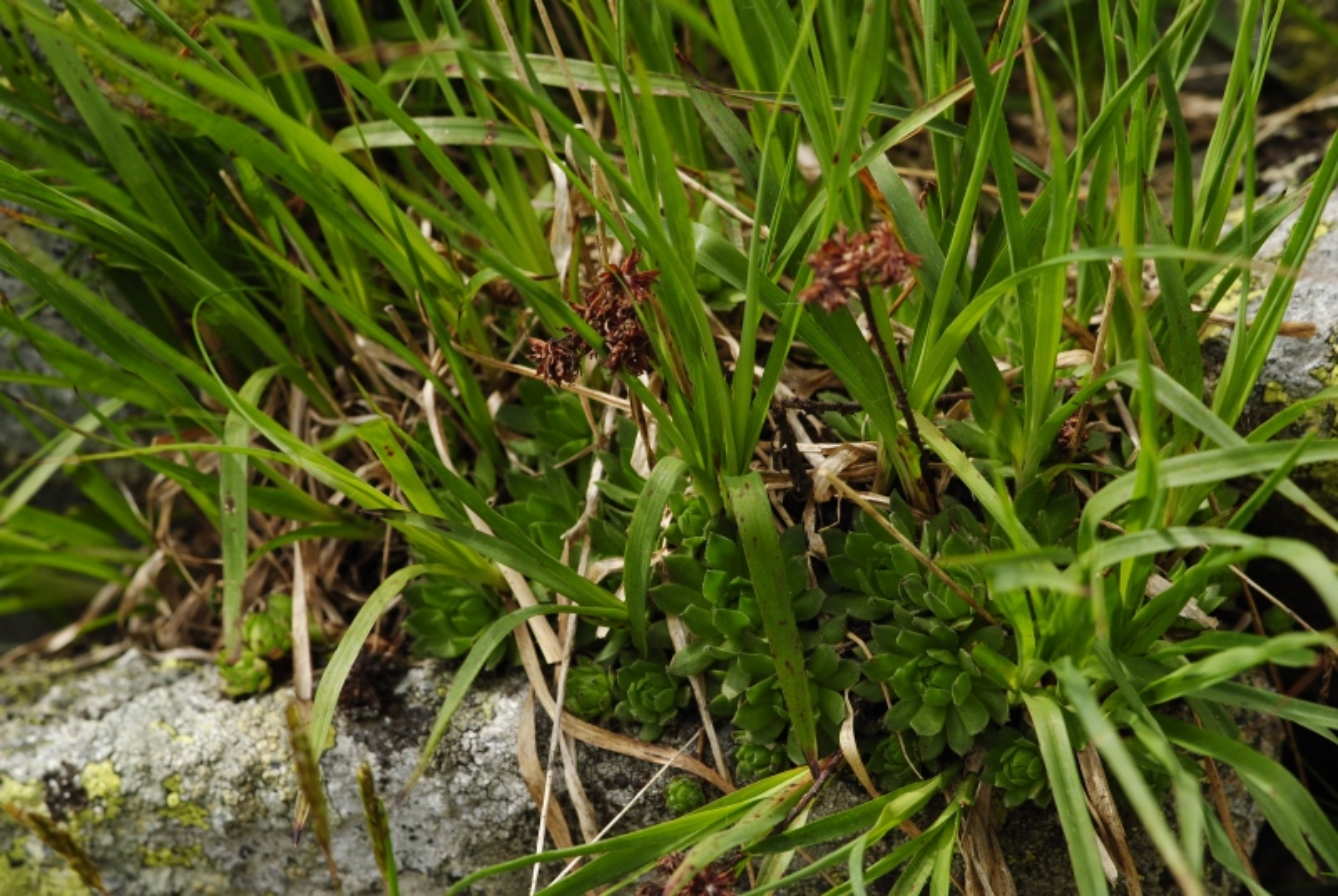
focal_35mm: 128
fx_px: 4746
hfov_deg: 16.0
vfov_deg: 10.8
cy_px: 448
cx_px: 669
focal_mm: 85
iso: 100
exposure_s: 1/160
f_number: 6.3
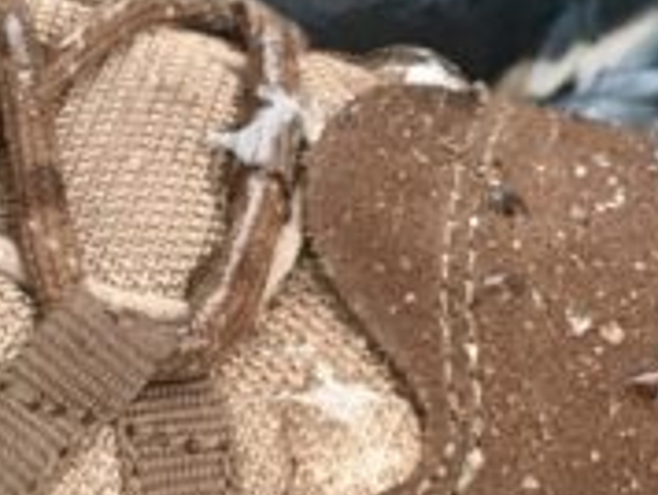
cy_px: 462
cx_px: 237
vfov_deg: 14.1
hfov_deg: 18.8
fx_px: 1980
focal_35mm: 104
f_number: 2.2
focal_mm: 4.15
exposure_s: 1/20
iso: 200
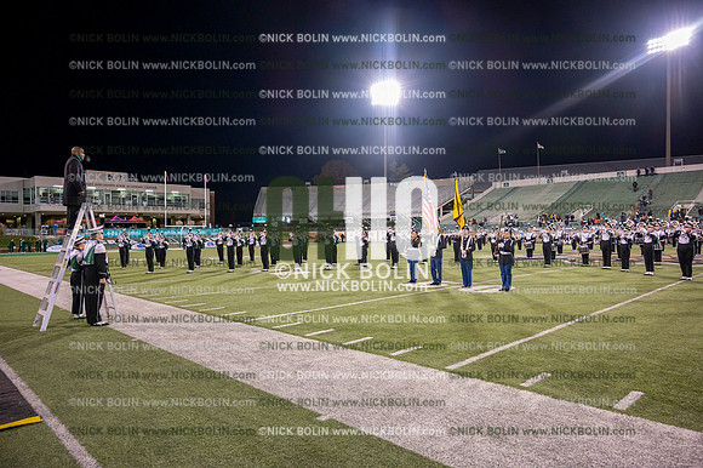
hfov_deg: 73.8
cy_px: 234
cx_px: 352
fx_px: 468
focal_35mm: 24
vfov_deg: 53.1
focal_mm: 24
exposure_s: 1/640
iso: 5000
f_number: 4.5
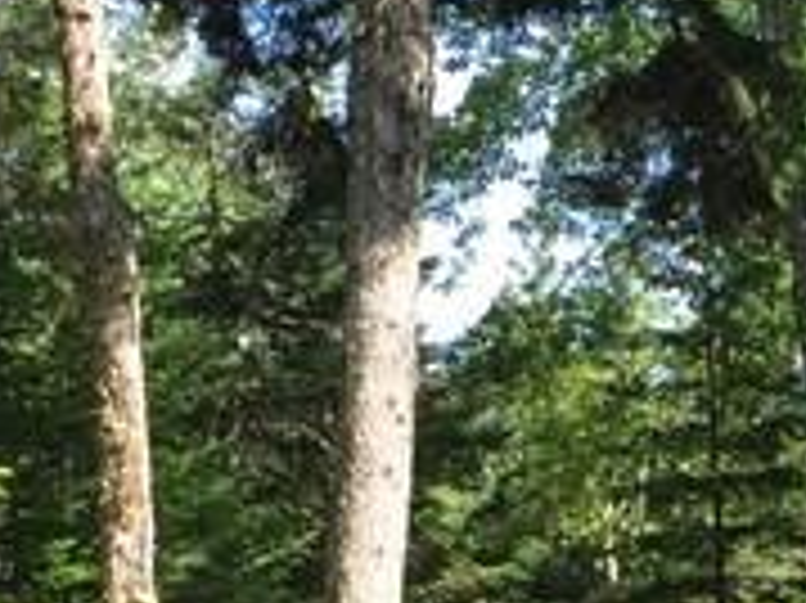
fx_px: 3863
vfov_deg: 8.6
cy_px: 1084
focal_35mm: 166
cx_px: 774
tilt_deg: -8.9
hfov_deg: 11.8
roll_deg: +1.3
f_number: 2.2
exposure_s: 1/380
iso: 32
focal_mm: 4.15
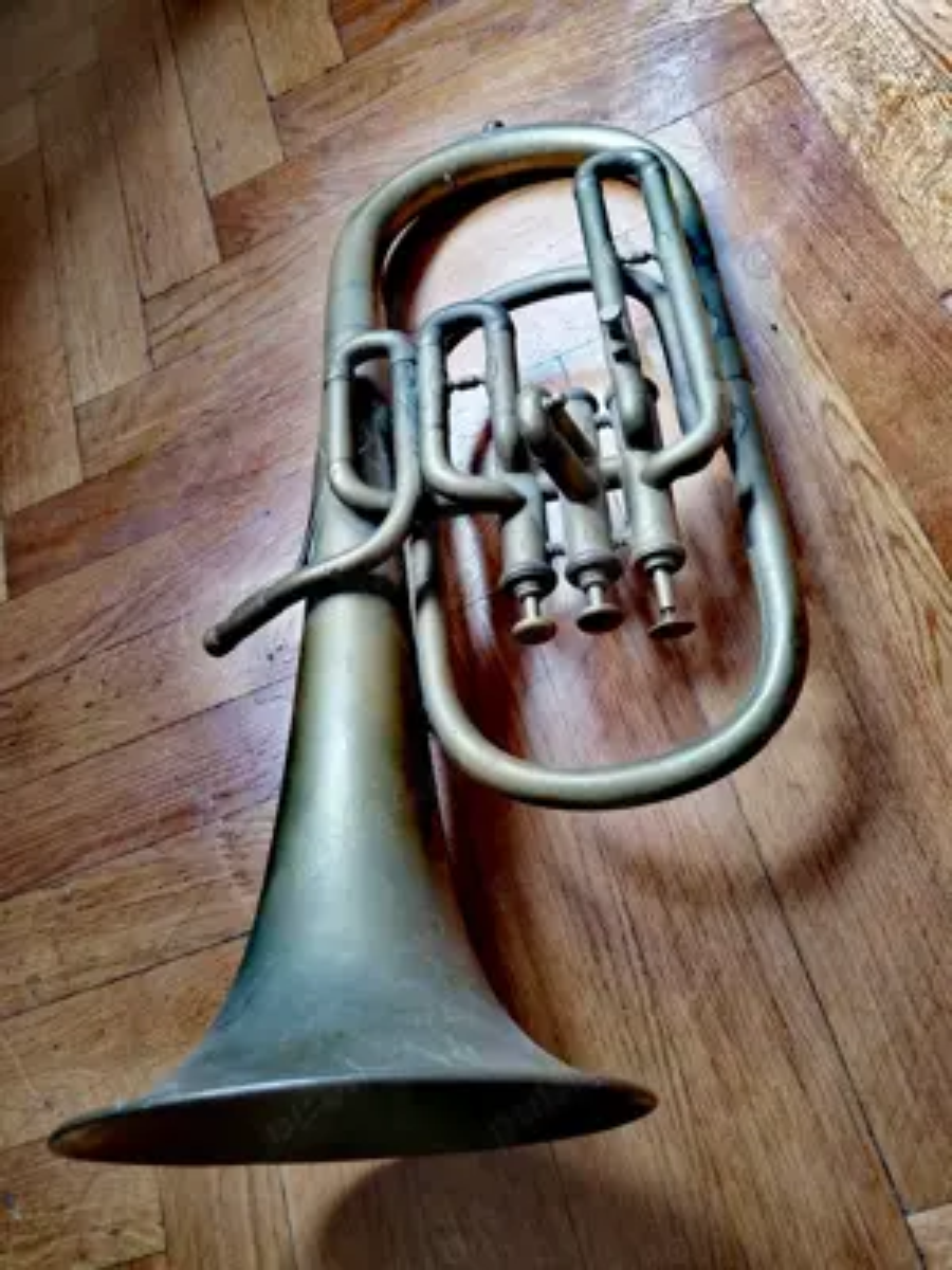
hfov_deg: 53.1
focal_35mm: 26
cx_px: 476
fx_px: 953
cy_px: 635
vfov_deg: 67.3
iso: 1674
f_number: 1.9
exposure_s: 1/100
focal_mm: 4.95
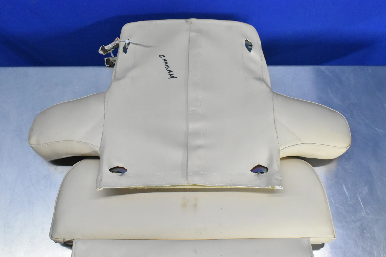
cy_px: 128
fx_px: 434
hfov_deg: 47.9
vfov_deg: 33.0
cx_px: 193
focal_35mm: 40
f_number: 8
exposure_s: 1/125
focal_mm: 27
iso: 6400
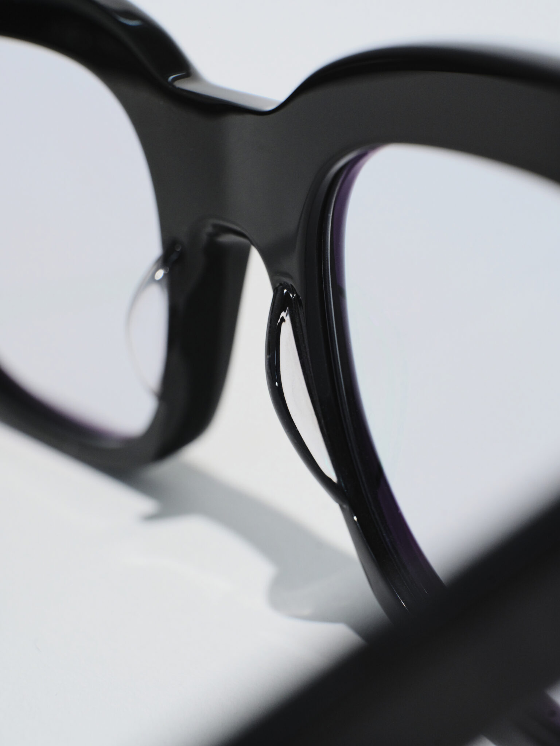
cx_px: 280
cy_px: 373
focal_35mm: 55
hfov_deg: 26.6
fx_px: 1186
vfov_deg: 34.9
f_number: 11
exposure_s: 1/125
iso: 2000
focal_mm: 70
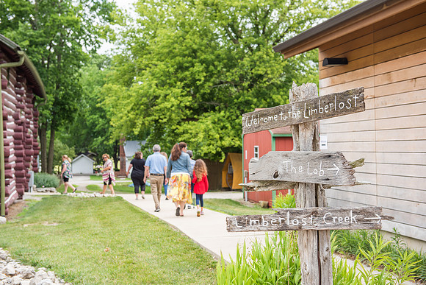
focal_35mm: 52
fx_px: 615
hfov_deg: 38.2
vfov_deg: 26.0
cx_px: 213
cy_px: 142
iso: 160
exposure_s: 1/320
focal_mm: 52
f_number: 4.5
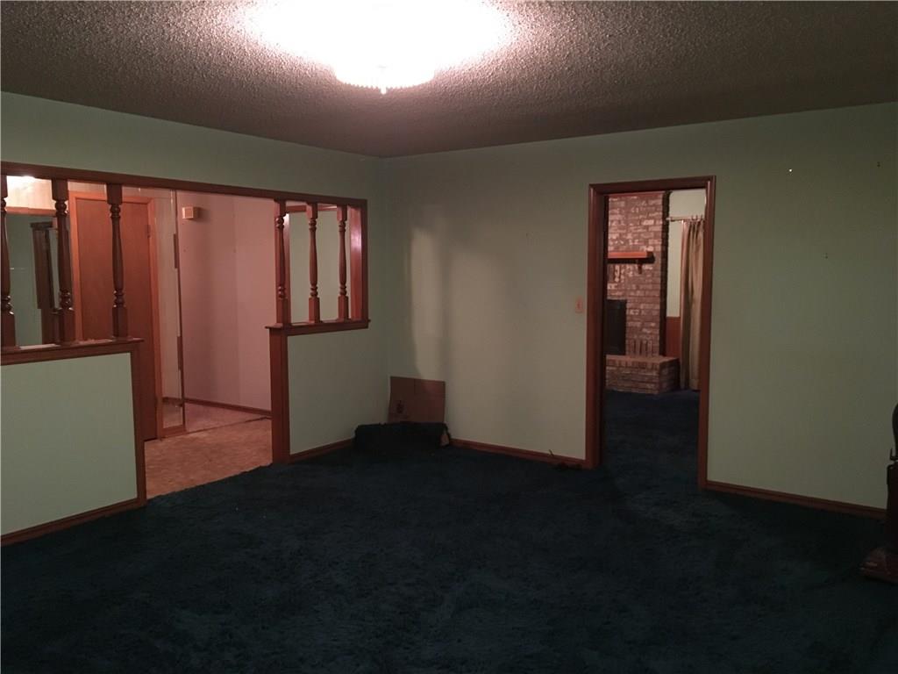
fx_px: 752
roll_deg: -0.3
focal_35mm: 29
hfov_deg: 61.7
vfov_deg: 48.2
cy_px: 337
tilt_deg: -3.9
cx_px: 449
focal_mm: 4.15
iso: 500
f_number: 2.2
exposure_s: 1/15
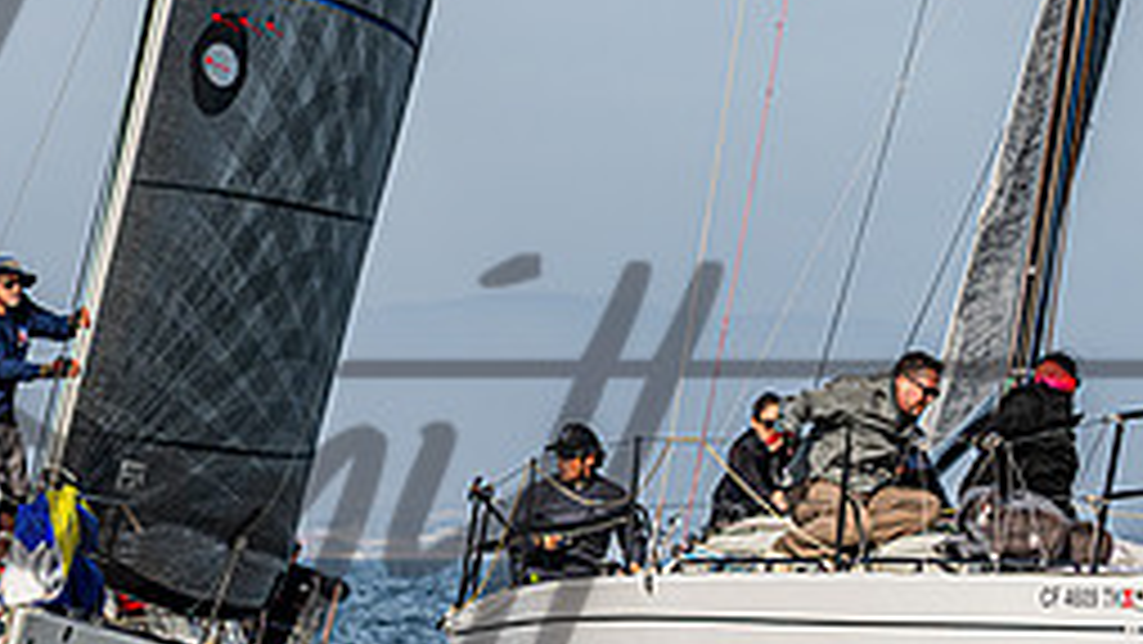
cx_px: 76
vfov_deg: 5.0
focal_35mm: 245
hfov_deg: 8.8
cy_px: 475
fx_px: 7427
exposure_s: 1/2500
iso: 320
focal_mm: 100
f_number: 6.3
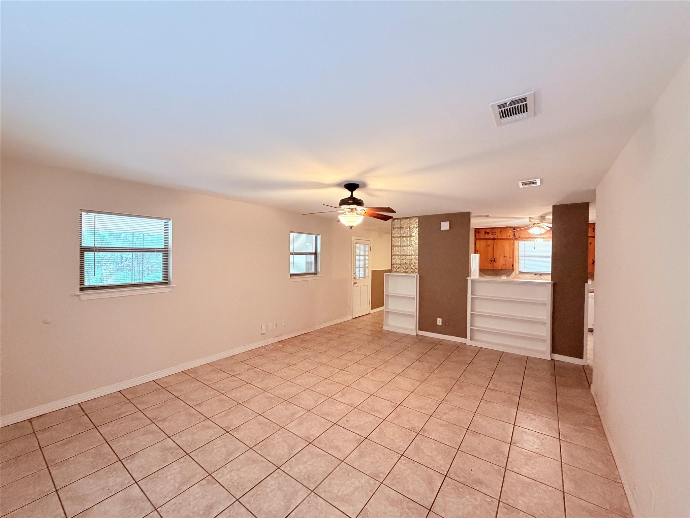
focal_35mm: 14
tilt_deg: -0.5
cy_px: 259
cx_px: 345
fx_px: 279
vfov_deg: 85.7
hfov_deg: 102.1
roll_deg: -0.8
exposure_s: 1/60
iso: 500
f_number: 2.2
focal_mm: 2.22
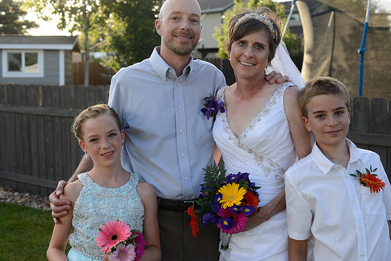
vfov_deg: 27.0
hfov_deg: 39.6
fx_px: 543
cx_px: 196
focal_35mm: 50
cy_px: 130
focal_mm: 50
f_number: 5
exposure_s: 1/400
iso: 400
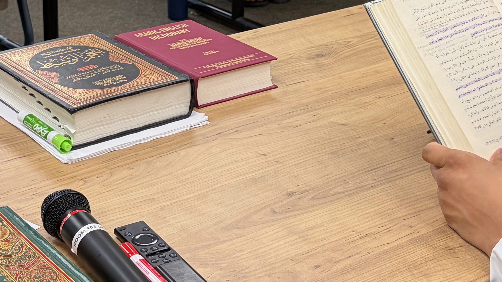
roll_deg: -0.5
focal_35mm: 81
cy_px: -44
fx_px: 1078
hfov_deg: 26.2
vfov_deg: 14.5
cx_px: 242
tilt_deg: -14.9
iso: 64
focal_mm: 5.96
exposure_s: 1/120
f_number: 1.6
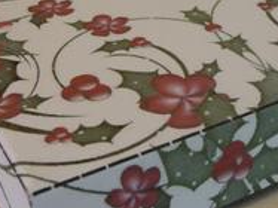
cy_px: 59
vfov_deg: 19.0
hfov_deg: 25.2
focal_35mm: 77
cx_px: 184
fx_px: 618
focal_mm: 5.3
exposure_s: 1/100
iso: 100
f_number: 3.5
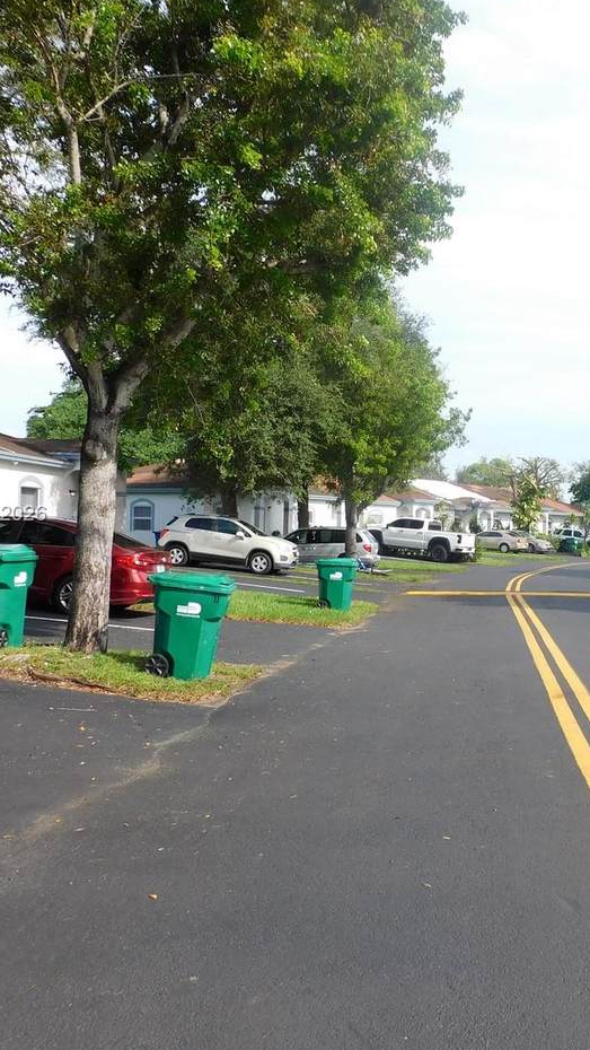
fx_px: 1001
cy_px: 515
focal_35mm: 36
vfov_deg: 55.3
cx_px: 487
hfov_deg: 31.8
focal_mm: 4.3
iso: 125
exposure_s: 1/800
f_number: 3.3
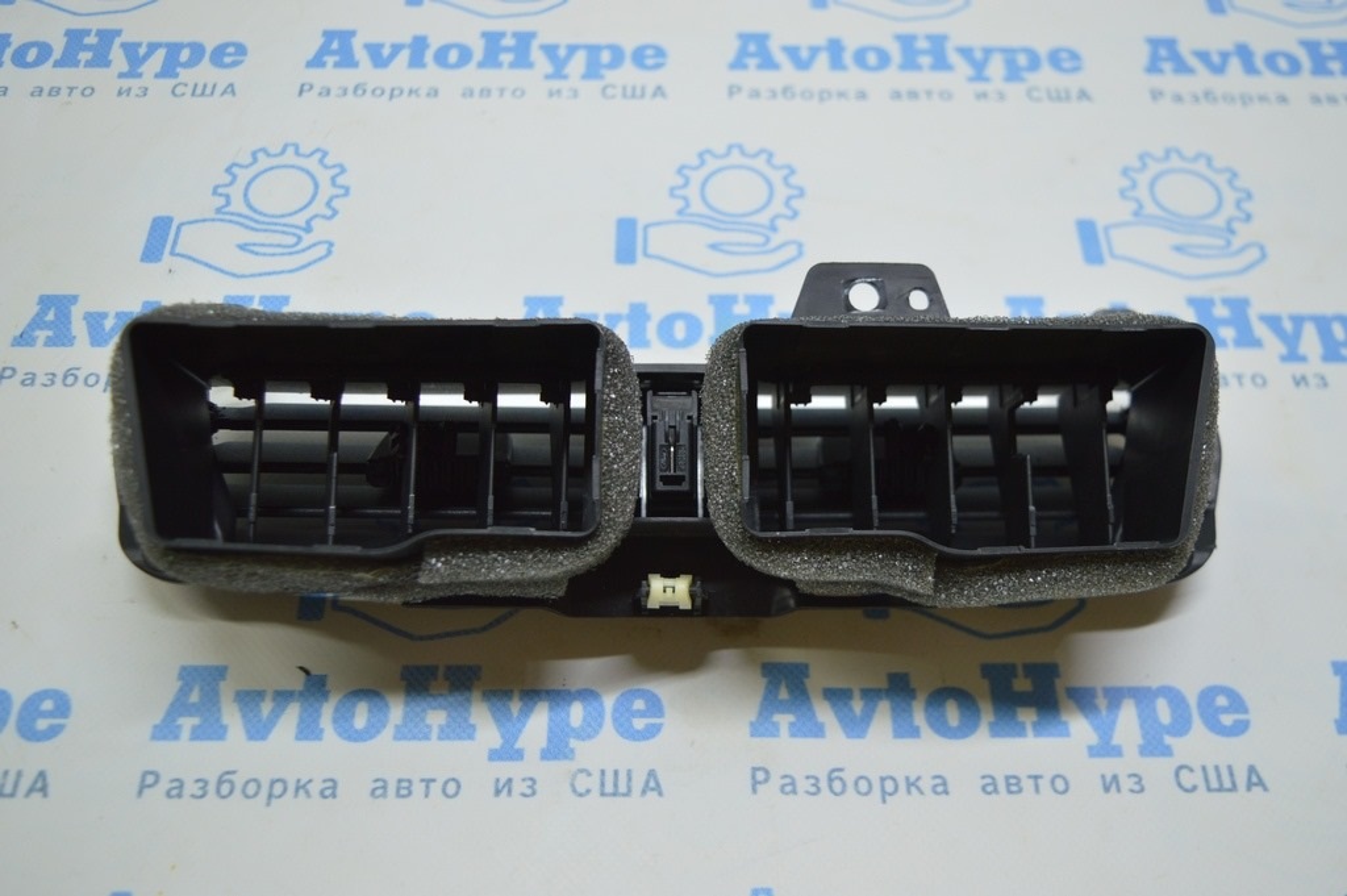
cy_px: 448
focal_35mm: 36
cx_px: 674
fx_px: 1346
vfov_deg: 36.8
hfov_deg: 53.2
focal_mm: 24
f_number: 4
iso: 400
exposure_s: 1/60
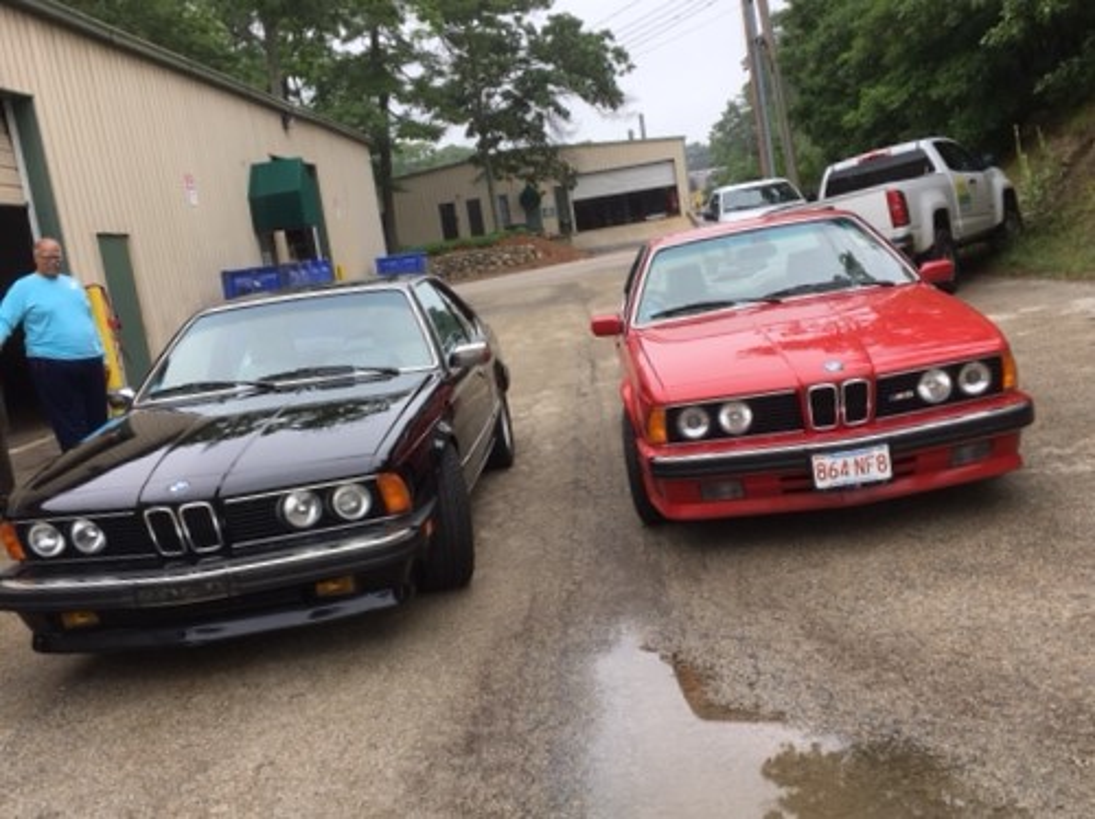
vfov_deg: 48.2
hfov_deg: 61.7
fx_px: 916
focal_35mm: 29
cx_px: 548
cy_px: 410
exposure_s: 1/413
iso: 25
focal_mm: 4.15
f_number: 2.2
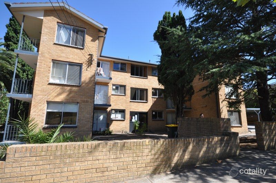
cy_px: 92
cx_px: 138
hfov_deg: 90.1
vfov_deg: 67.2
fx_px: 138
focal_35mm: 18
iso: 200
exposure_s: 1/250
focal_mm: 12
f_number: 8
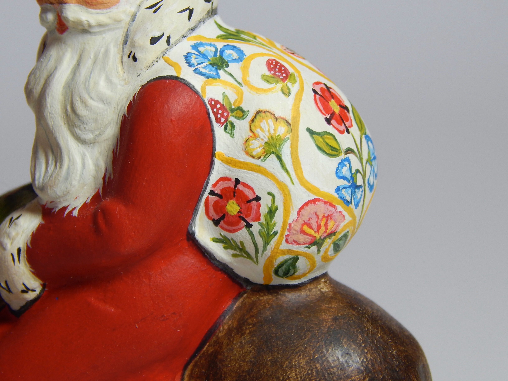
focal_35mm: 162
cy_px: 190
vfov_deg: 9.2
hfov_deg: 12.2
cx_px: 254
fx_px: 2377
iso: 125
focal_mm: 28.7
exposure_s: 1/30
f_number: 5.1
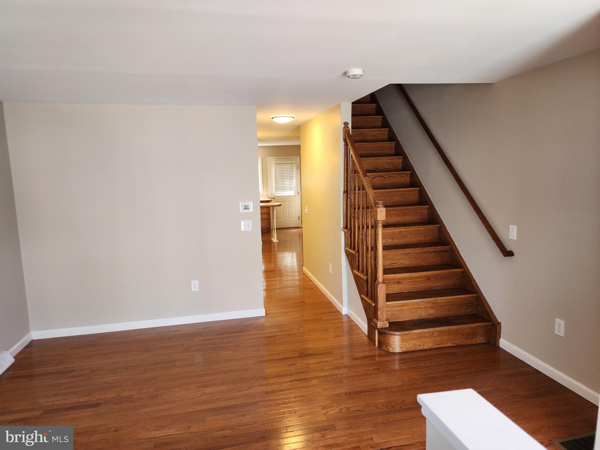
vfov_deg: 58.9
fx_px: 399
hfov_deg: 73.9
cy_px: 225
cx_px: 300
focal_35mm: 23
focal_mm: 6.4
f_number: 1.8
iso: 200
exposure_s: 1/120
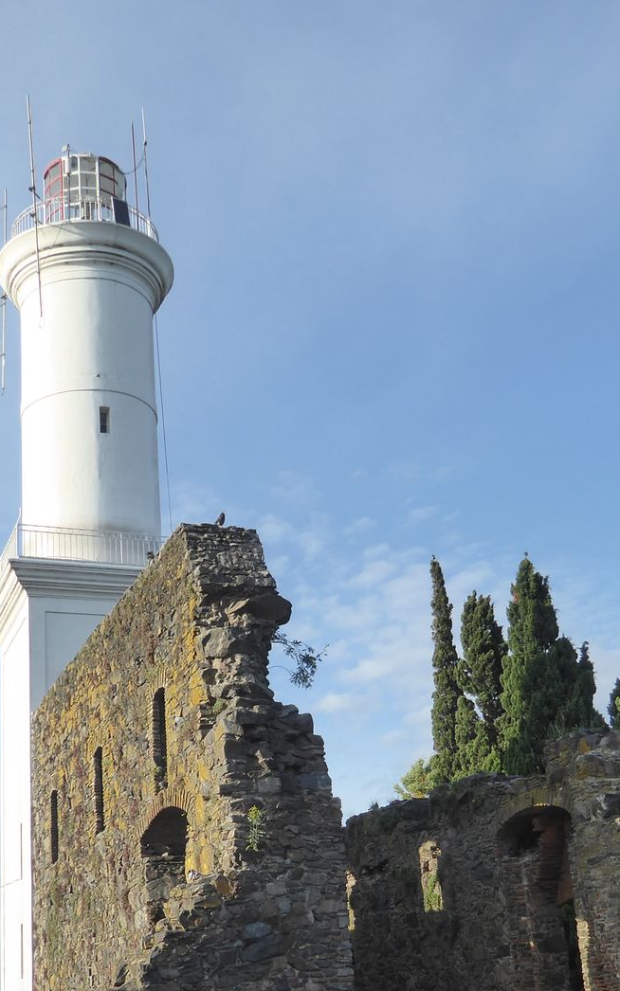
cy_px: 681
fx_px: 1270
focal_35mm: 47
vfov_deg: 41.9
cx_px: 305
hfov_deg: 27.4
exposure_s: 1/800
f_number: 3.5
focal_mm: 5
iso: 160
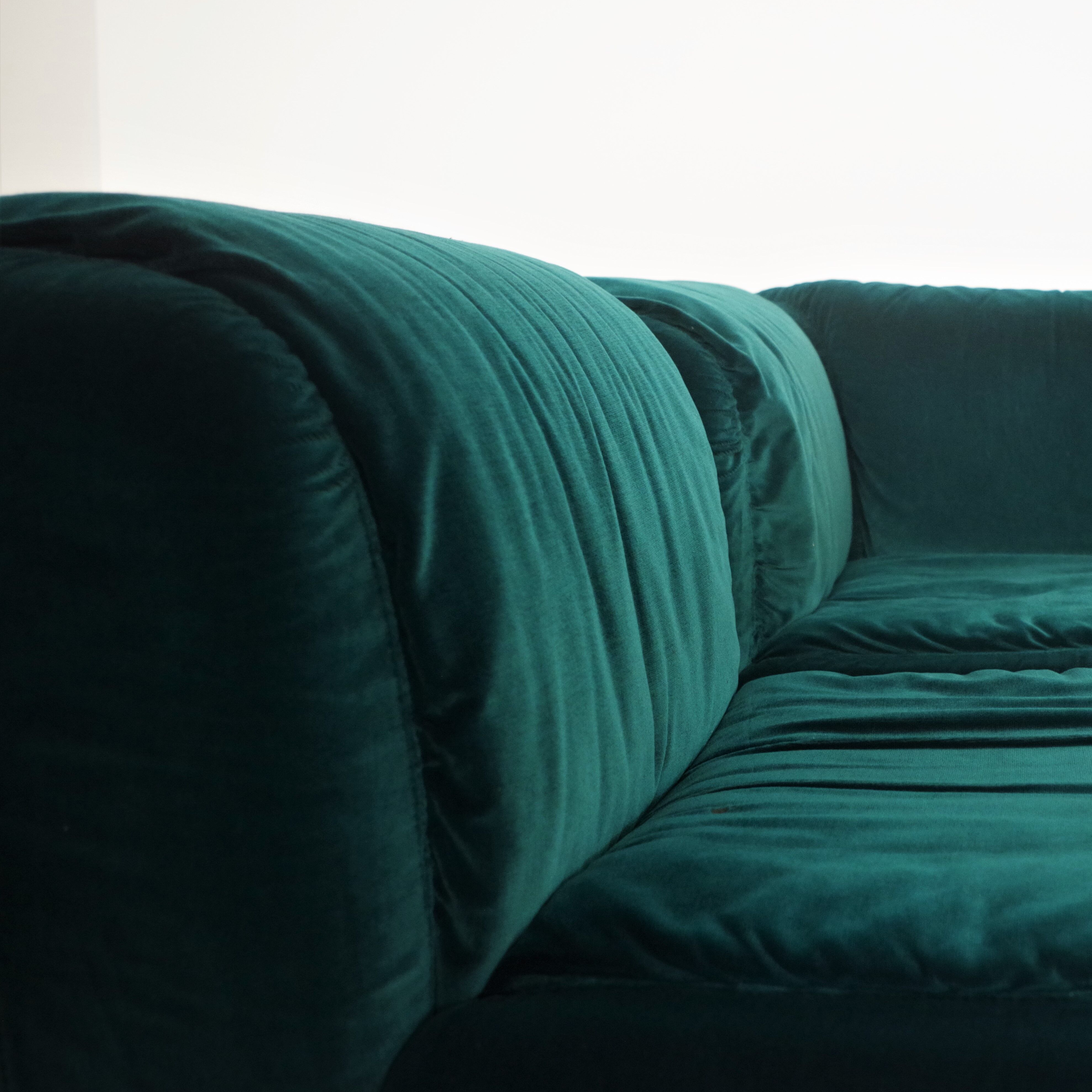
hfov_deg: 40.6
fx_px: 1428
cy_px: 540
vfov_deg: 41.9
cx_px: 829
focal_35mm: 40
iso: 1600
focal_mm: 21.25
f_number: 4
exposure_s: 1/60
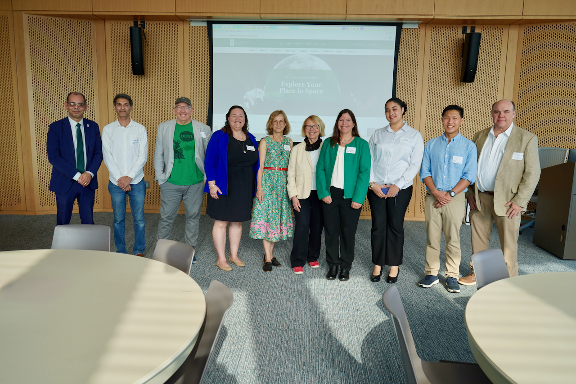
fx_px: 448
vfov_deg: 46.4
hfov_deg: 65.5
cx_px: 288
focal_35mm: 28
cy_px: 192
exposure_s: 1/200
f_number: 4
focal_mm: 28
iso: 100
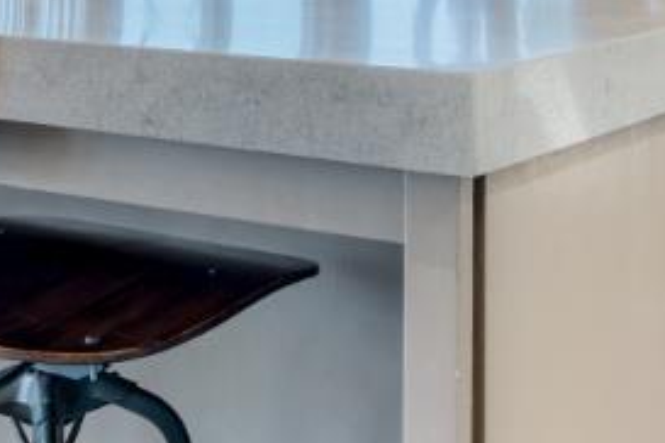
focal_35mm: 88
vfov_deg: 14.6
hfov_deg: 23.1
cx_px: 256
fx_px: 1625
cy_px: -204
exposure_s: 1/50
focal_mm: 16
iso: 100
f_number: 8
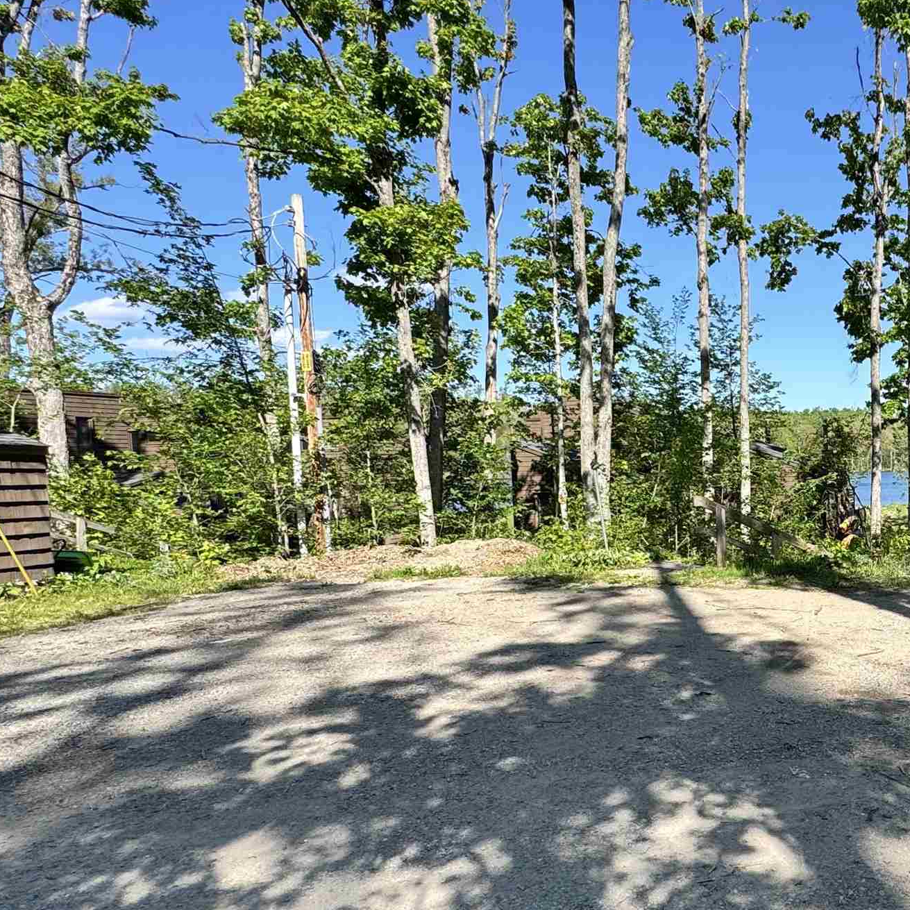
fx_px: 863
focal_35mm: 29
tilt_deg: -4.7
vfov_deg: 55.3
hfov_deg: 49.3
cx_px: 826
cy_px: 538
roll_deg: -0.1
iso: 50
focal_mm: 2.22
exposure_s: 1/1160
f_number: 2.2
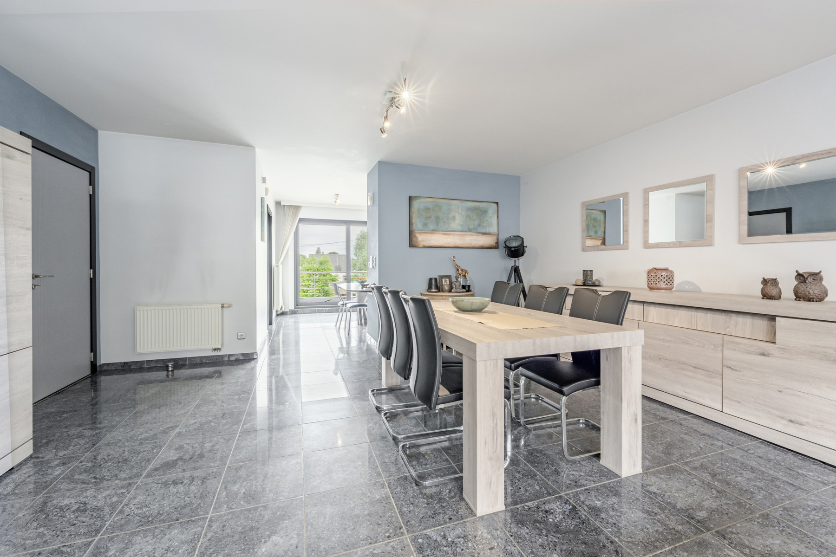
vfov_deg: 81.2
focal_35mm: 14
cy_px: 278
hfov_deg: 104.3
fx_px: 325
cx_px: 418
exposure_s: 1/20
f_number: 11
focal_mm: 14
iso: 250
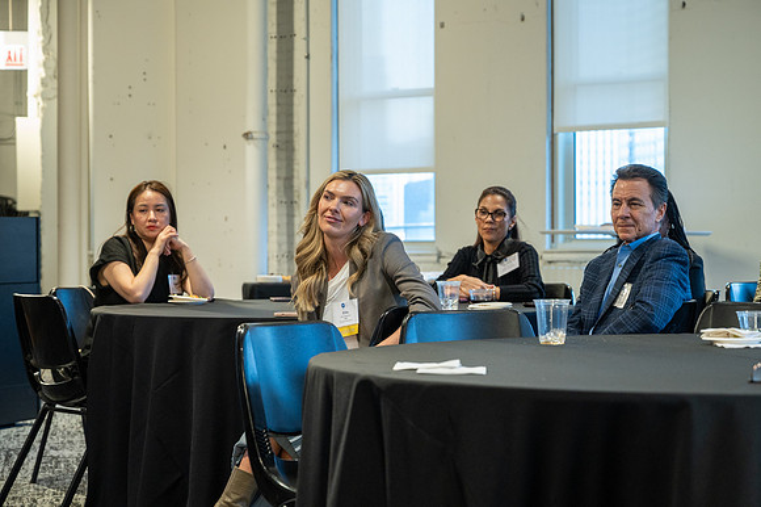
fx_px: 1668
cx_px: 416
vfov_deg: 17.3
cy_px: 276
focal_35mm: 79
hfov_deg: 25.7
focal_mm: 70
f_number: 4
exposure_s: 1/50
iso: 1600
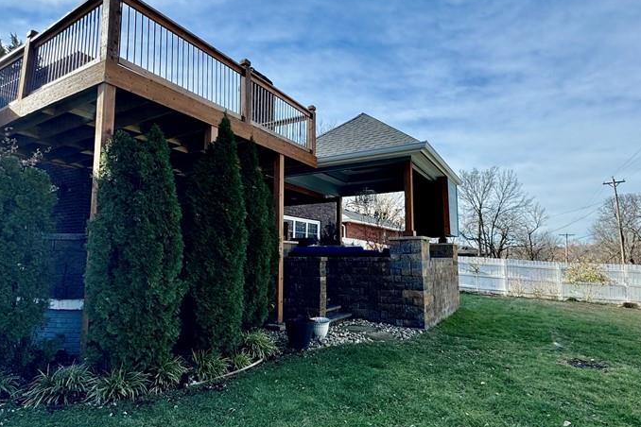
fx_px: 392
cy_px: 214
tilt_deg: +6.1
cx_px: 314
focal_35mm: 22
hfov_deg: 78.6
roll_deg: -0.1
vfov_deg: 57.2
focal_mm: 2.22
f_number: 2.2
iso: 50
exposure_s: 1/868
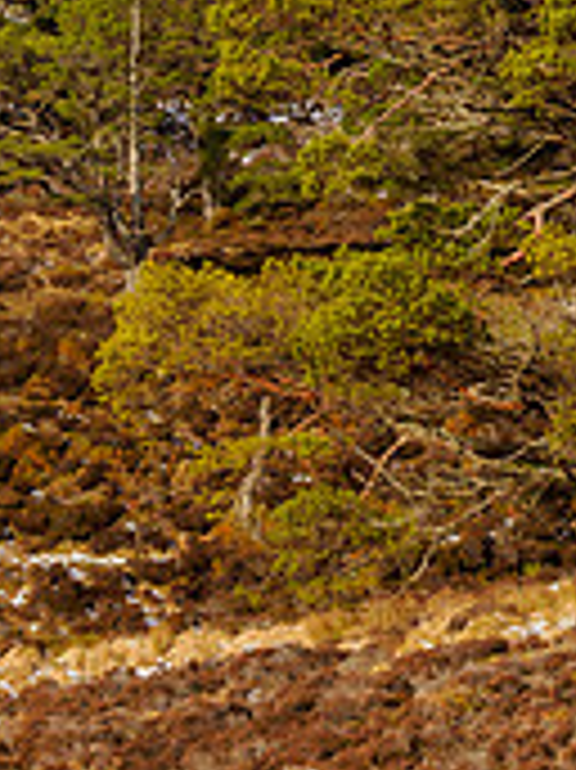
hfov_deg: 5.4
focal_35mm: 273
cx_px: 695
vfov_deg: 7.2
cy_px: -9
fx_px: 6064
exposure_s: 1/200
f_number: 5.6
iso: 200
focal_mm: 52
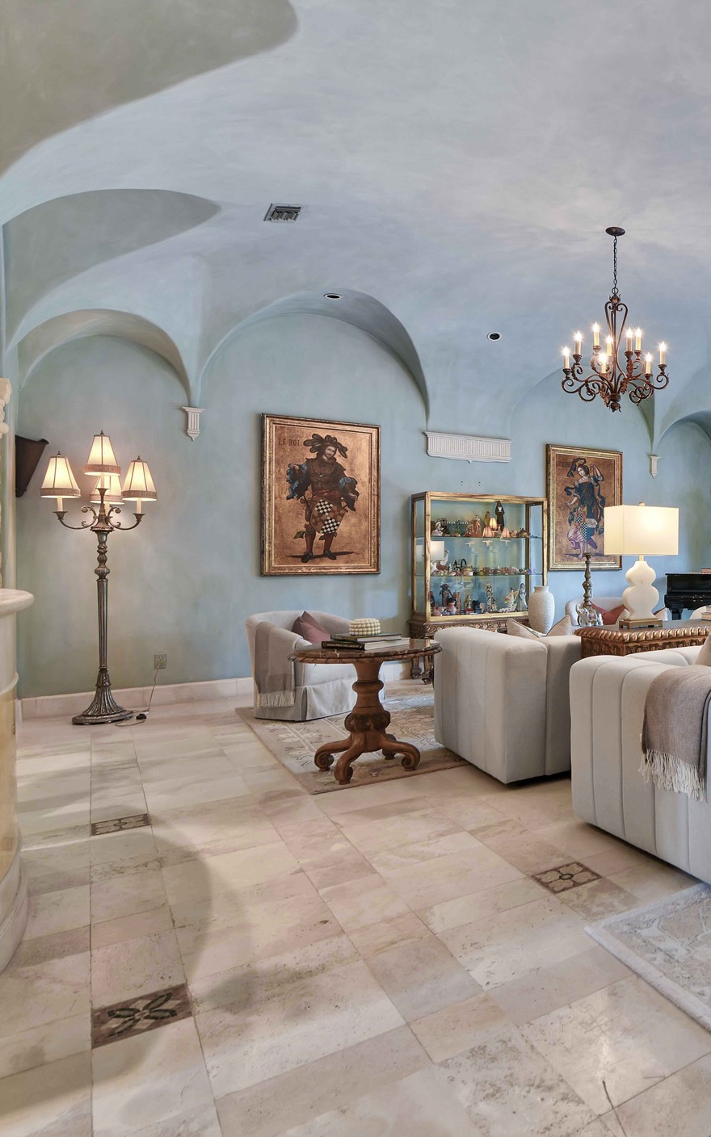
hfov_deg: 44.1
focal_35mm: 22
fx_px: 682
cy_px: 583
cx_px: 757
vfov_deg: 79.6
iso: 100
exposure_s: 1/5
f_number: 8
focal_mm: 14
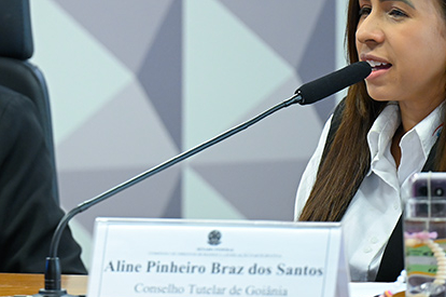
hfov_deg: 5.0
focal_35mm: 415
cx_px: 124
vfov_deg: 3.3
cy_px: 65
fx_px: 5135
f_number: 2.8
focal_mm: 200
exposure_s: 1/160
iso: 2000
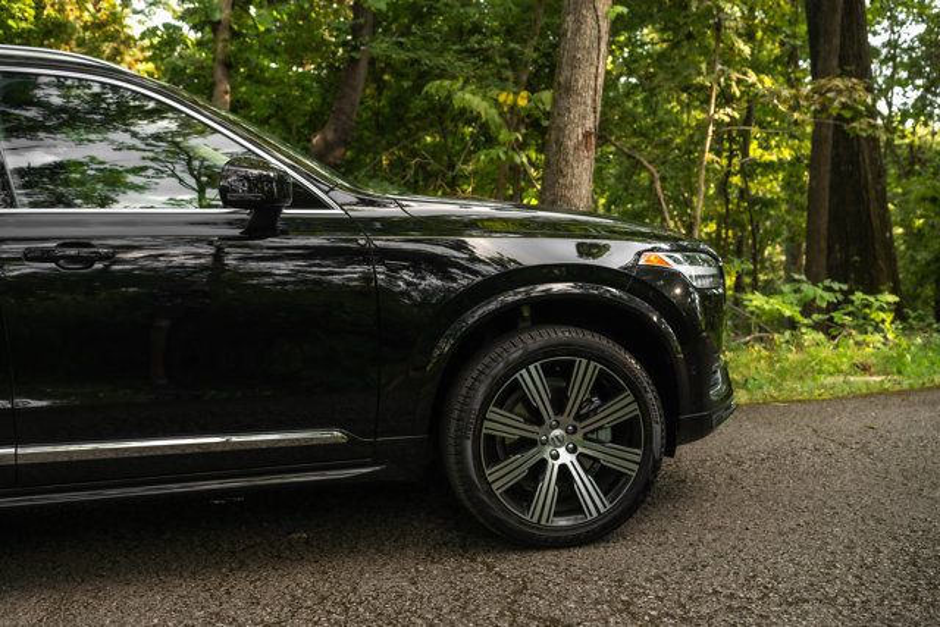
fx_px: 1097
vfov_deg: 31.9
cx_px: 470
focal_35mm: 42
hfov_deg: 46.4
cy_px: 314
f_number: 4.5
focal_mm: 42
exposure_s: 1/400
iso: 640
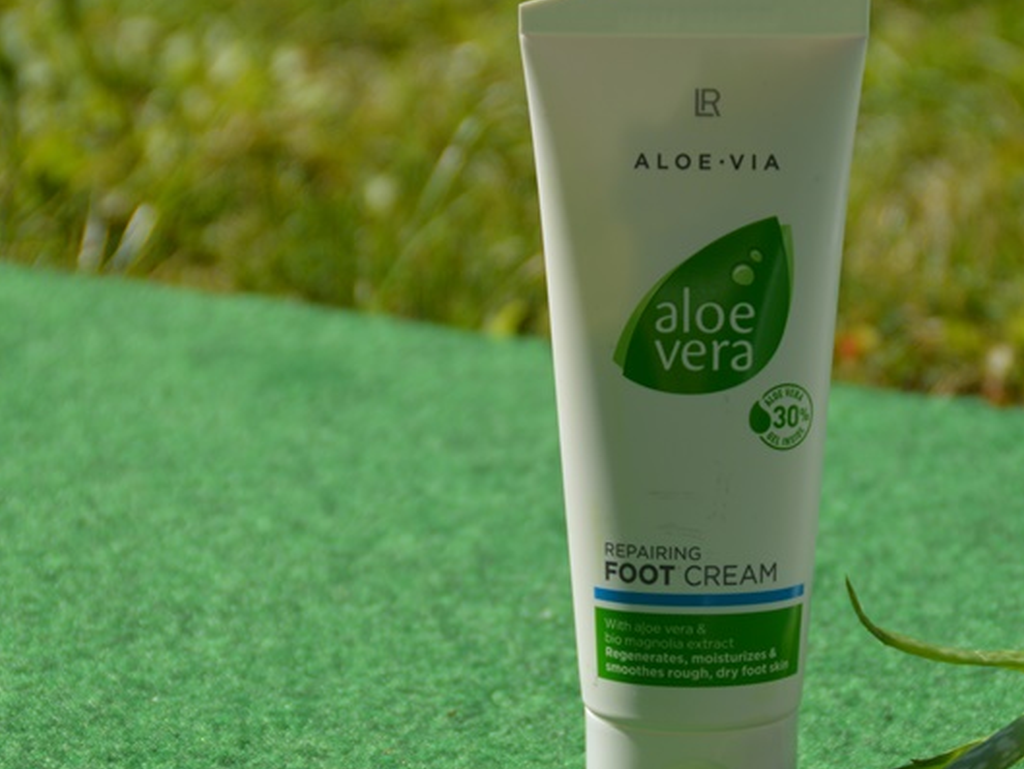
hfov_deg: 9.6
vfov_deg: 7.2
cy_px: 400
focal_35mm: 205
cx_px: 696
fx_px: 6066
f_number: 5.6
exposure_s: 1/500
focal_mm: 100
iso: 100
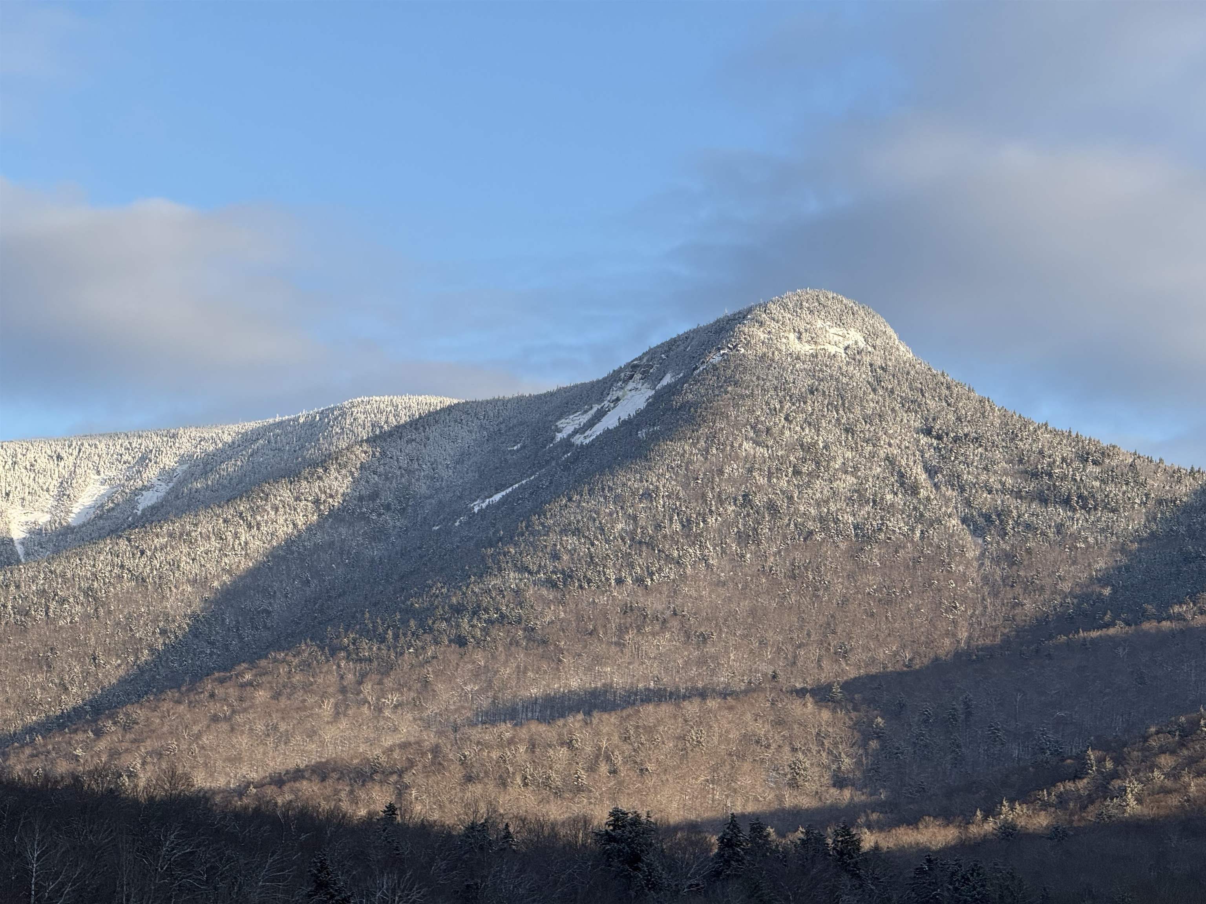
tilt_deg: +10.2
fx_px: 4181
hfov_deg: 16.4
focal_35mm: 120
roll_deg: -0.3
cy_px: 452
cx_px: 603
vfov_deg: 12.3
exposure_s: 1/751
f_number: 2.8
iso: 50
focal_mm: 15.66
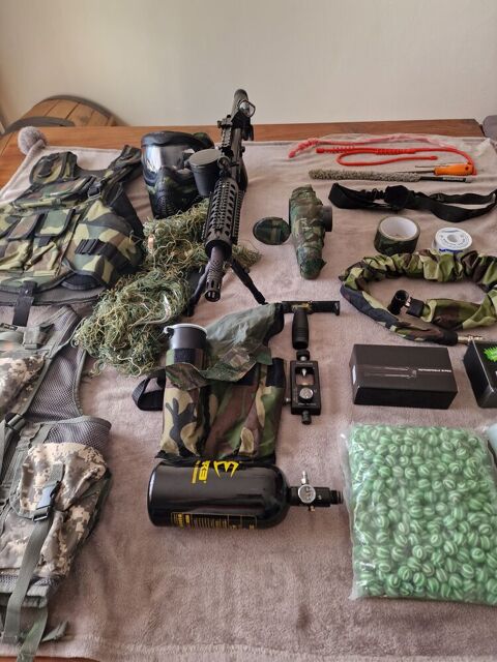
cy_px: 331
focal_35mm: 23
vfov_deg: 73.9
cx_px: 248
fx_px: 440
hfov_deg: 58.9
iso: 160
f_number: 1.8
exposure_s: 1/100
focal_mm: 6.4
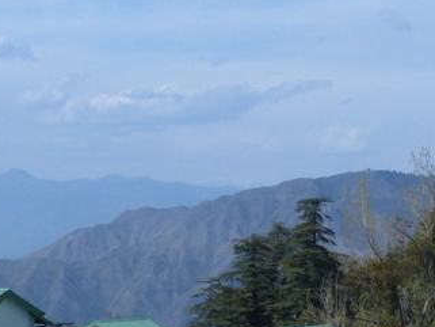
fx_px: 1974
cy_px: 377
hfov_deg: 12.6
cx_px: 229
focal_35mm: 157
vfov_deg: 9.4
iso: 200
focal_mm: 7.6
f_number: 5.6
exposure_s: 1/1300
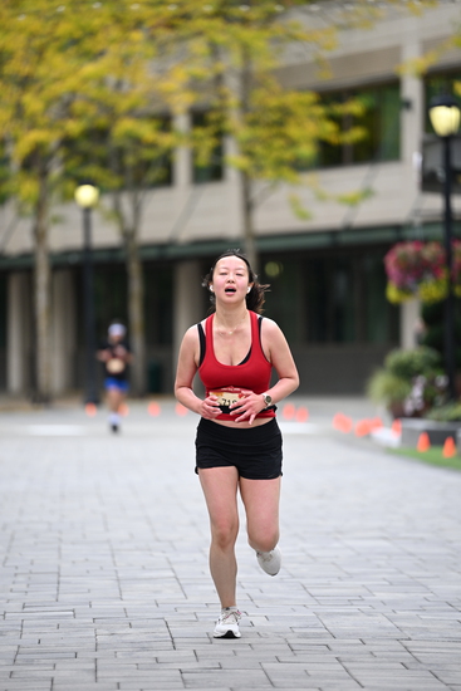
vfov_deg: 10.3
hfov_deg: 6.9
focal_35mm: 200
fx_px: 3839
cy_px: 346
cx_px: 230
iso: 640
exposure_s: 1/2500
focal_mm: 200
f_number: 2.8
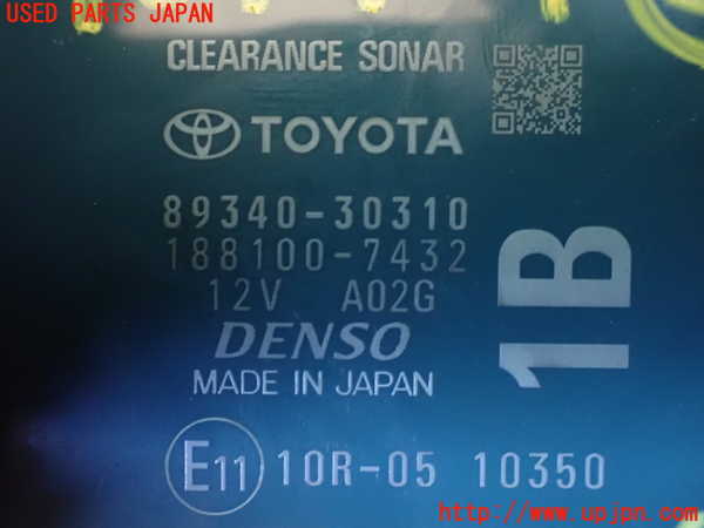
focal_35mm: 30
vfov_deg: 46.8
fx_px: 610
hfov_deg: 60.0
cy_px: 264
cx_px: 352
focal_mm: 5.4
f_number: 2.3
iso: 1600
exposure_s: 1/30
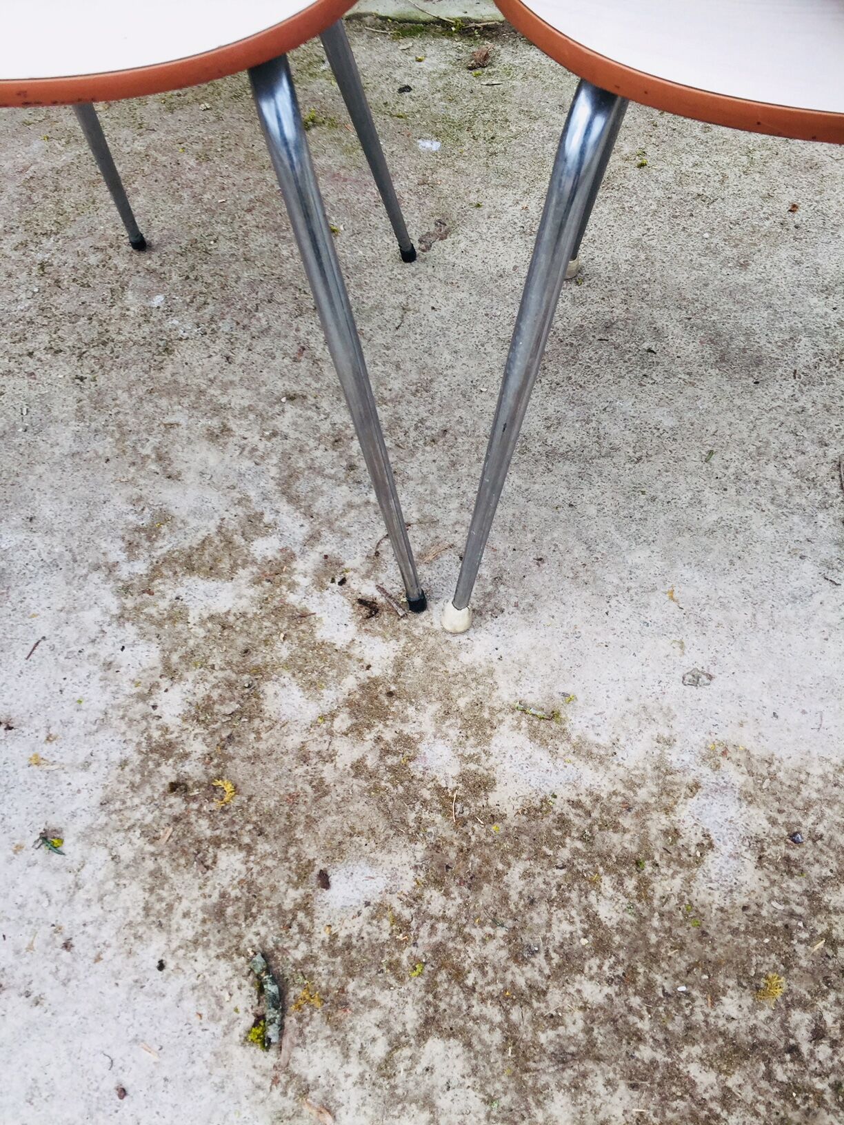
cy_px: 562
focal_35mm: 29
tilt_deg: -55.9
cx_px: 422
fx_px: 943
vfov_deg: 61.7
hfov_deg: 48.2
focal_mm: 4.15
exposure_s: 1/100
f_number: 2.2
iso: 32
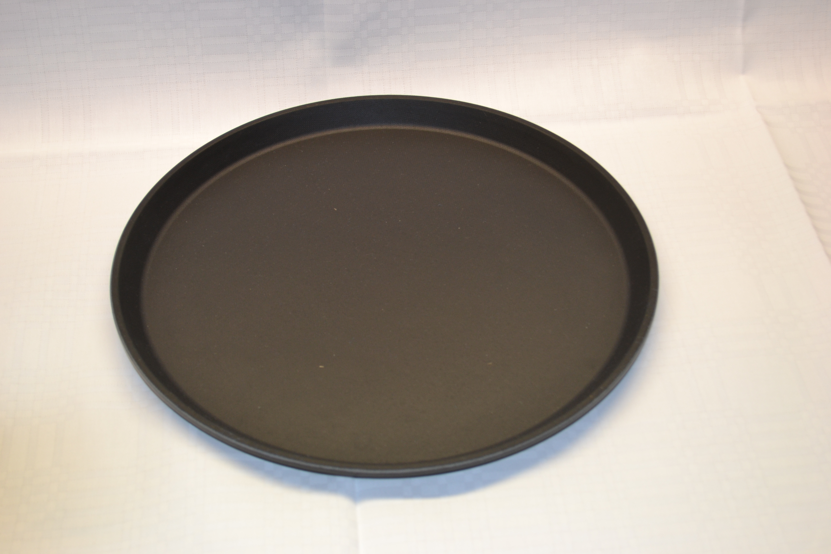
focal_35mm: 57
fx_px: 1316
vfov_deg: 23.8
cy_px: 277
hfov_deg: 35.1
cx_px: 416
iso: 400
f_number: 5
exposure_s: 1/80
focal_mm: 38
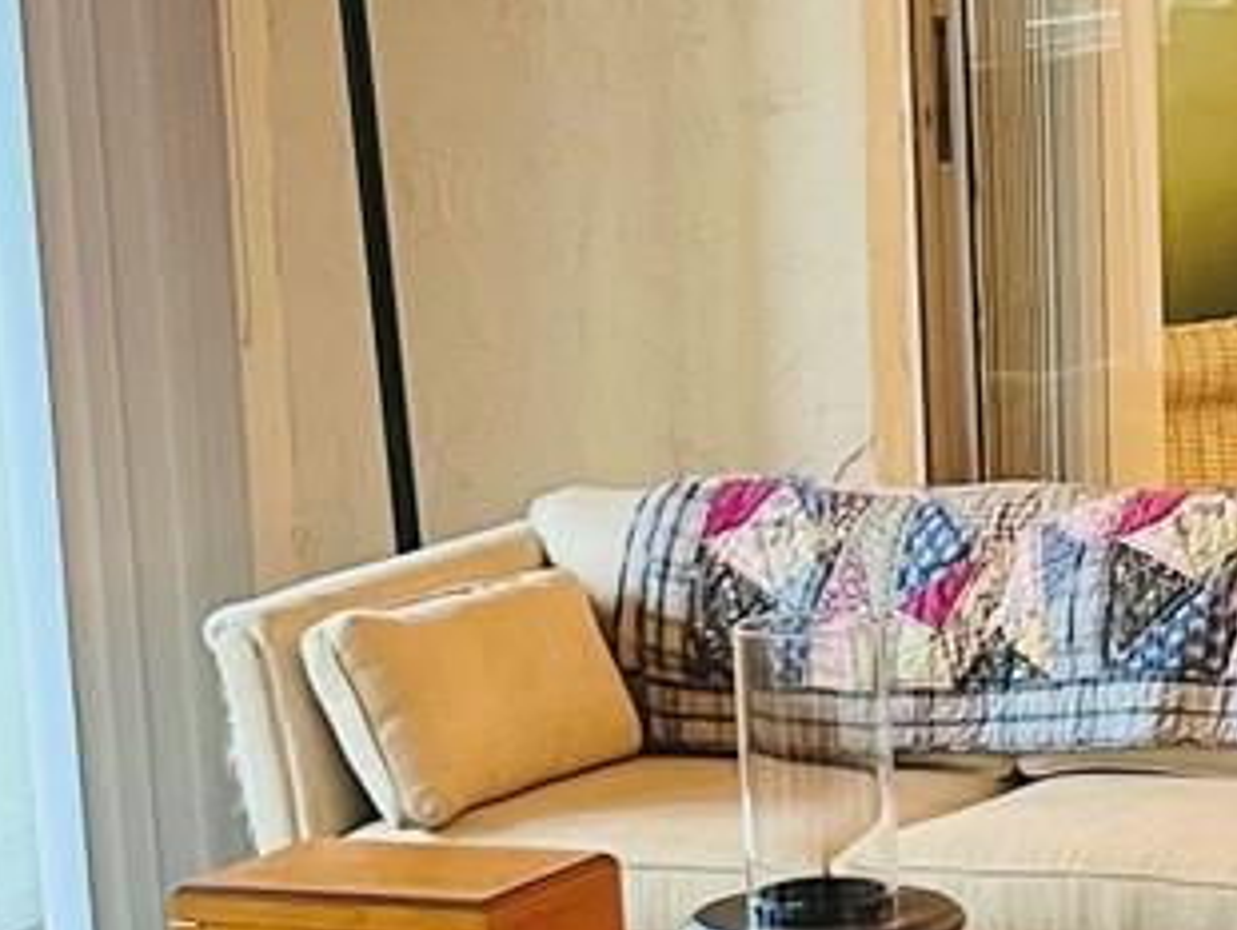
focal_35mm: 134
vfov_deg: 11.0
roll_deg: +1.5
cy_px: 786
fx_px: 4792
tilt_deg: -11.4
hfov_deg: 14.6
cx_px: 1057
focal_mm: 5.7
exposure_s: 1/60
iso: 250
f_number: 1.5
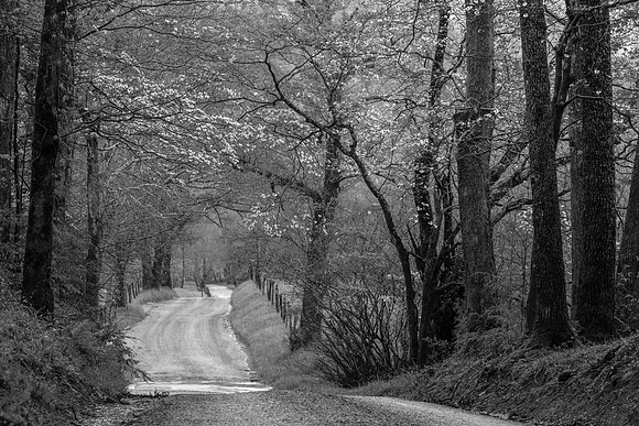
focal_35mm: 155
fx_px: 2752
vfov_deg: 8.9
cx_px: 320
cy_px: 213
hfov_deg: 13.2
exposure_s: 1/2
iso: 100
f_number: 13
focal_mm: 155
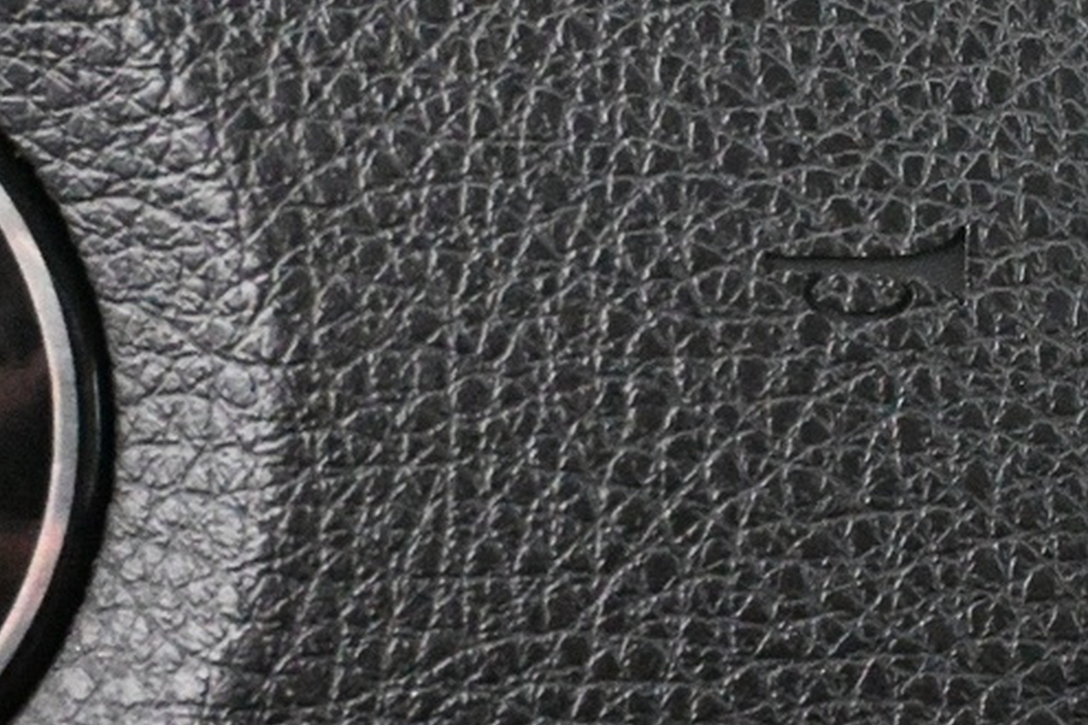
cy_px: 376
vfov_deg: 14.3
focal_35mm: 96
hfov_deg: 20.0
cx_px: 1306
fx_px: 2896
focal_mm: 19.5
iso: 12800
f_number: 3.8
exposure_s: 1/80
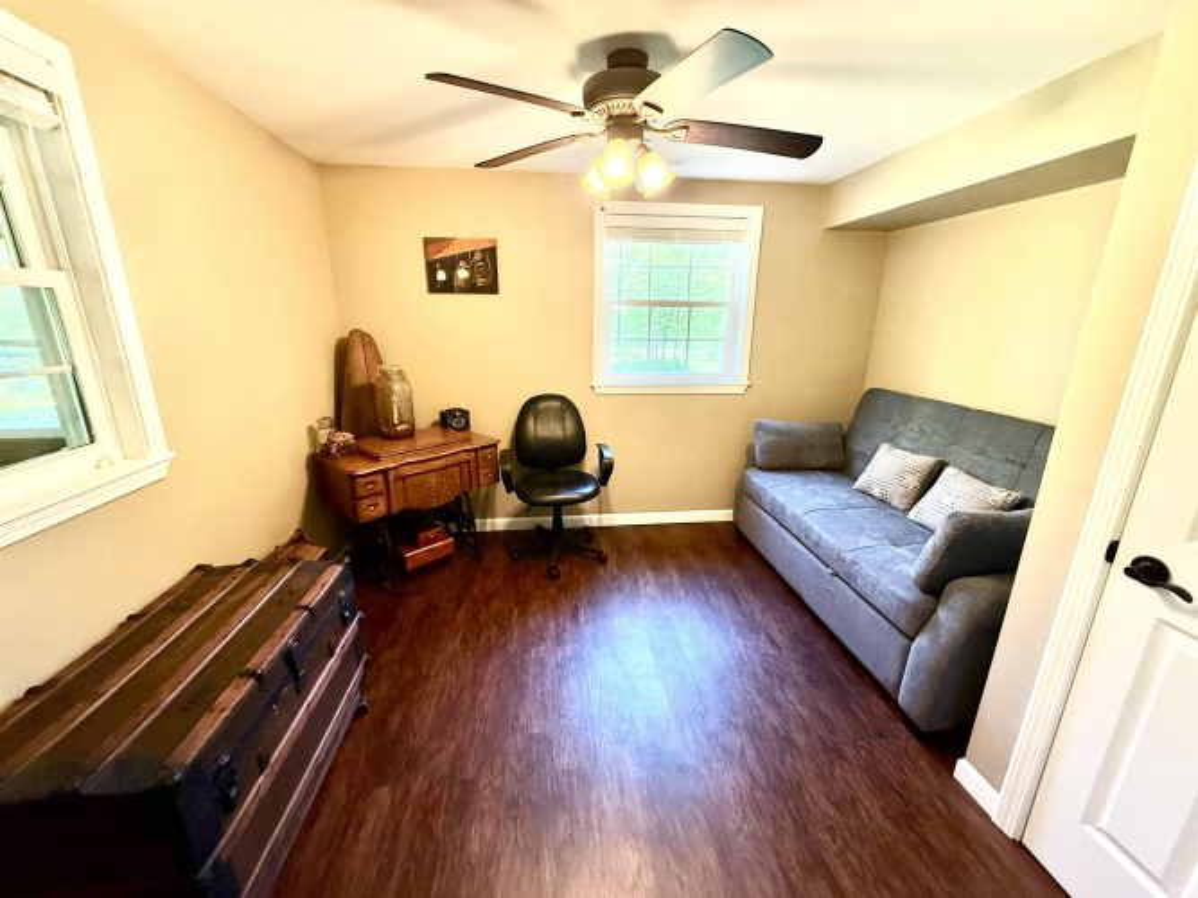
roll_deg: -0.7
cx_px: 599
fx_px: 484
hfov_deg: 102.1
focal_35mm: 14
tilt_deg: -15.2
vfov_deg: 85.7
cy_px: 449
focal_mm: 2.22
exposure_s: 1/120
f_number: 2.2
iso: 500
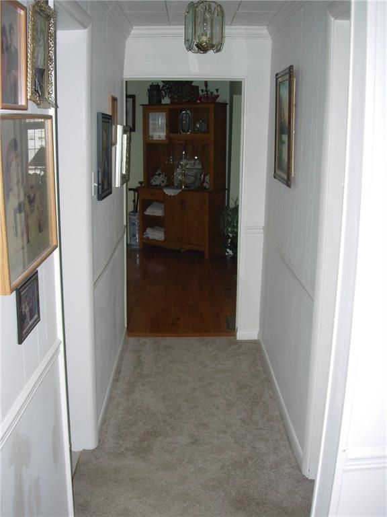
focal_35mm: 38
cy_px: 258
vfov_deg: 49.0
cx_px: 194
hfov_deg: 37.7
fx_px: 566
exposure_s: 1/64
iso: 79
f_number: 2.8
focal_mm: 7.8
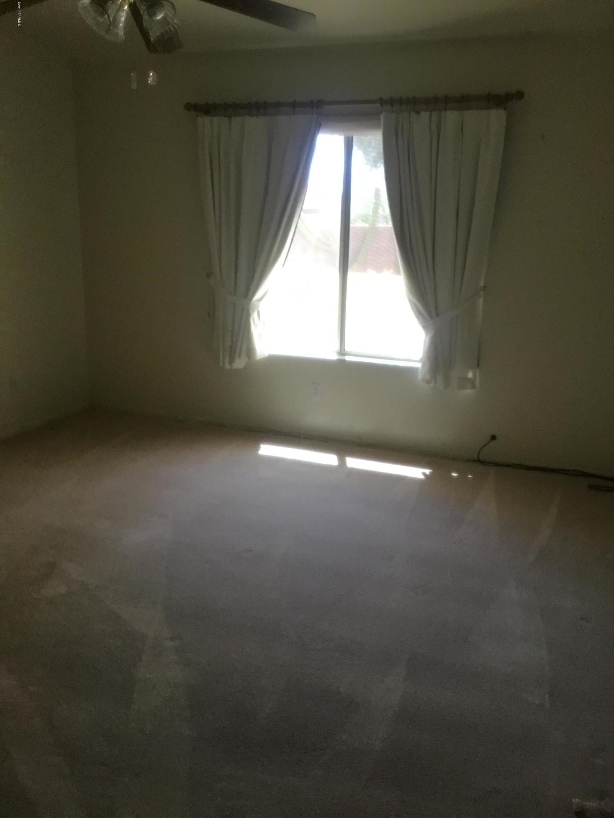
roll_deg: +0.2
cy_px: 409
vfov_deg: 58.4
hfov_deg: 45.4
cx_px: 307
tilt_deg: -13.9
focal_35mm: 31
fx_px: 733
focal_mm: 3.3
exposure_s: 1/30
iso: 40
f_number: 2.4
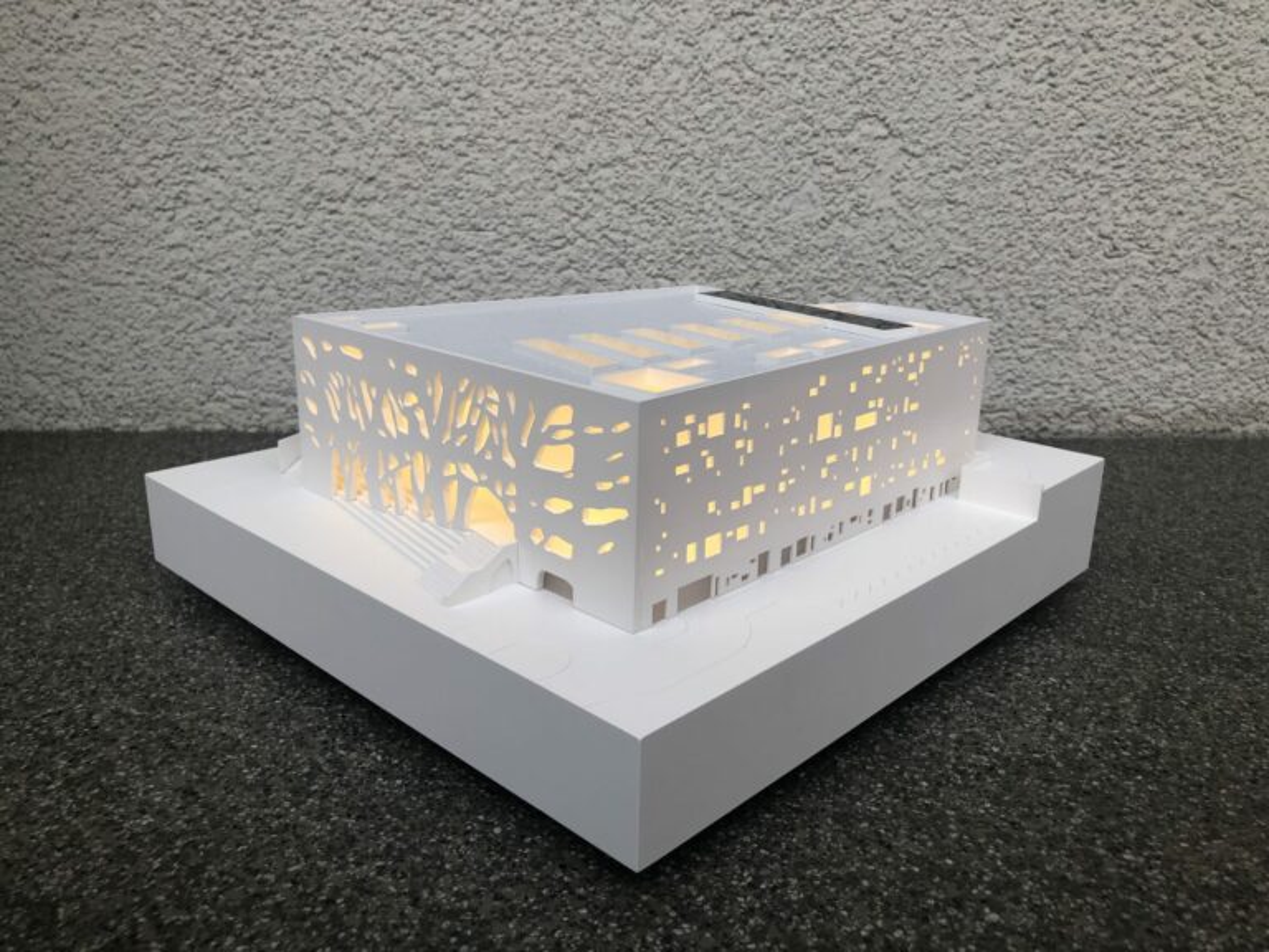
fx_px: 1026
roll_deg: -0.8
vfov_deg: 49.7
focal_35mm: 28
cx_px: 634
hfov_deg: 63.4
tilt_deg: -17.7
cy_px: 476
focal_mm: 3.99
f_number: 1.8
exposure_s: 1/120
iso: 32
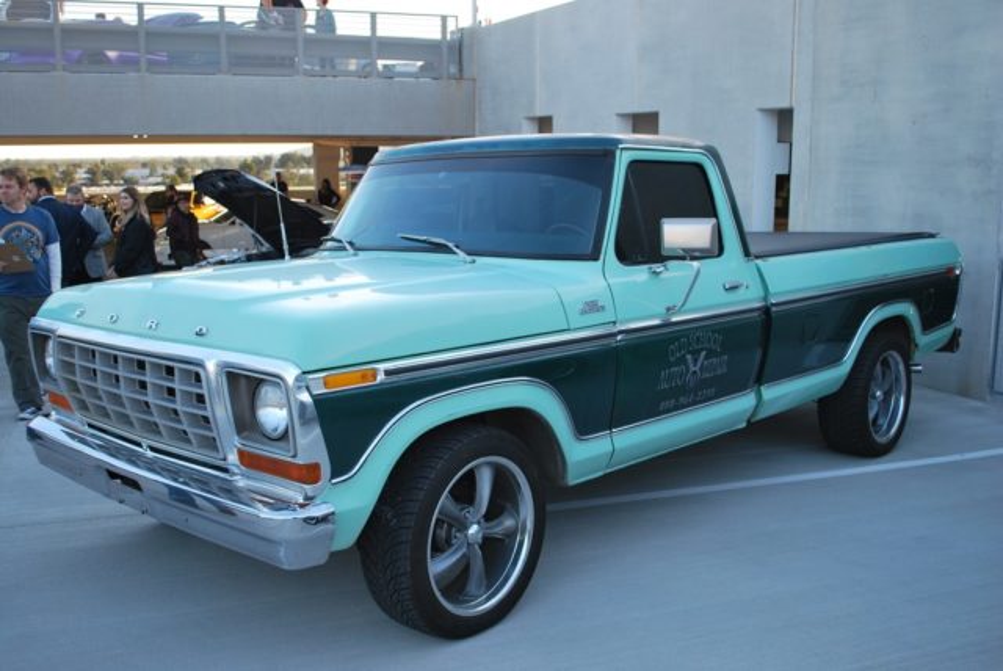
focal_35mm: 36
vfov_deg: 36.9
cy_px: 336
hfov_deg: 53.1
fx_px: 1004
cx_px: 502
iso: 200
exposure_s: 1/80
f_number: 4.5
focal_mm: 24
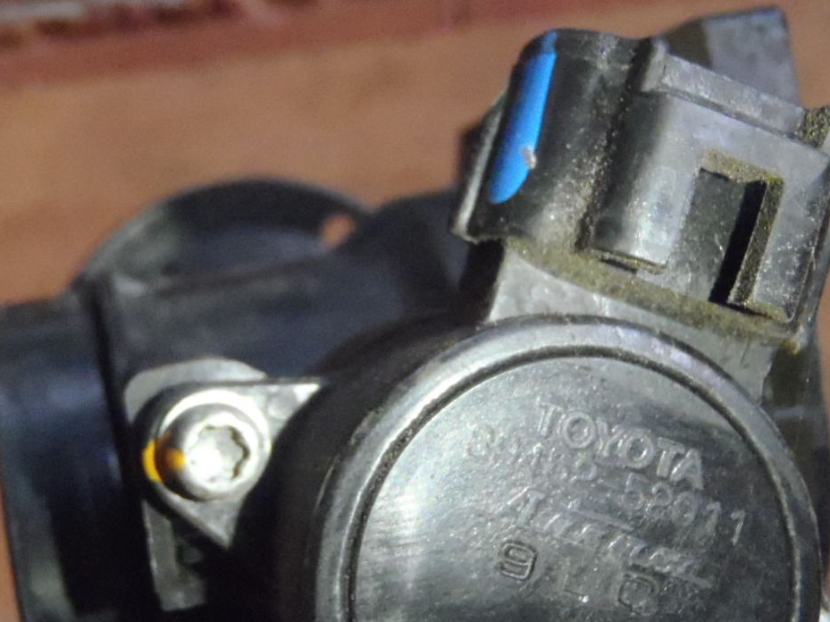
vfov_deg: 28.5
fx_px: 1222
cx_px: 320
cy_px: 265
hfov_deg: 37.3
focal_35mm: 51
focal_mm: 6.64
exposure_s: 1/30
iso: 1600
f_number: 4.7
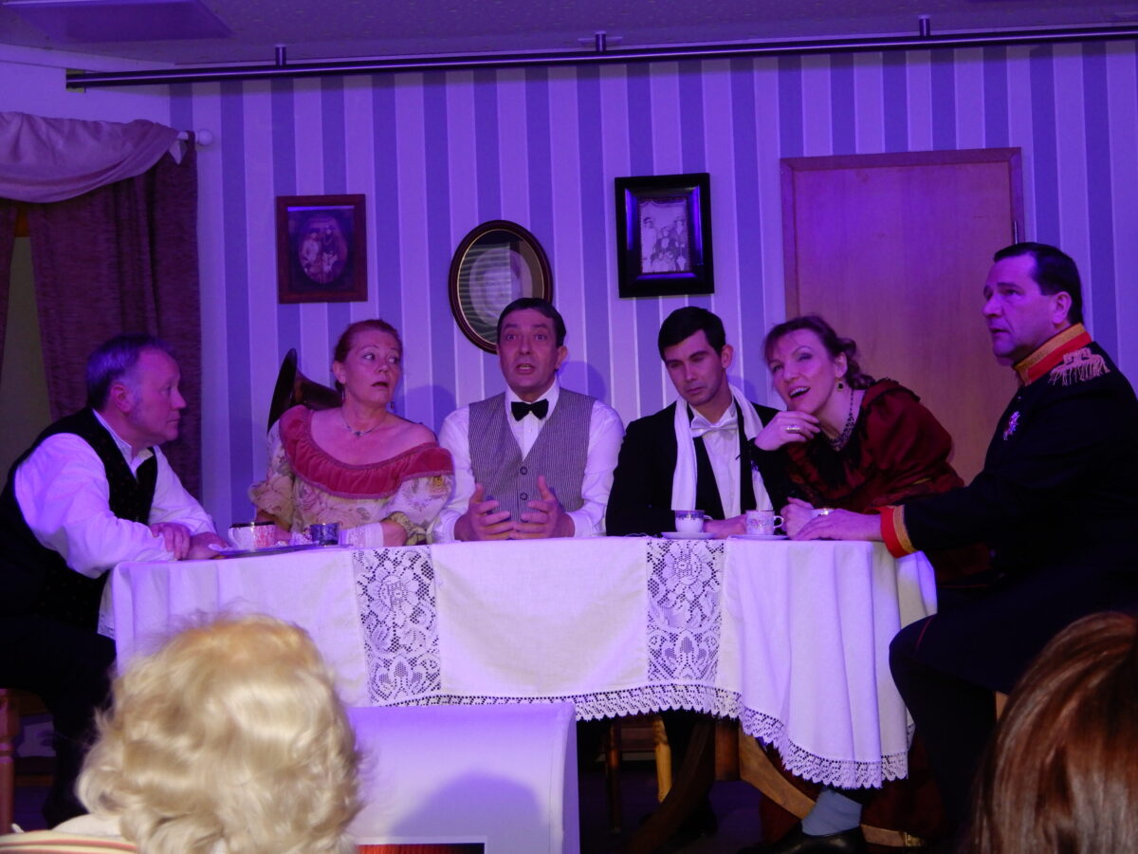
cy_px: 427
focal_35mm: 70
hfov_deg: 27.8
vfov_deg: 21.0
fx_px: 2301
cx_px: 569
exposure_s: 1/30
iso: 250
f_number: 4.5
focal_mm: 12.5
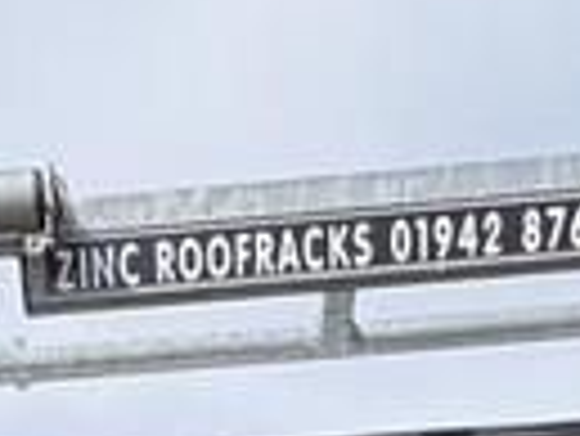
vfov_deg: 9.8
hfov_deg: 20.1
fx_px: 1627
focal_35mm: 97
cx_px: 139
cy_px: 1438
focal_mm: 2.22
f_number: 2.2
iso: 64
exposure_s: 1/1277
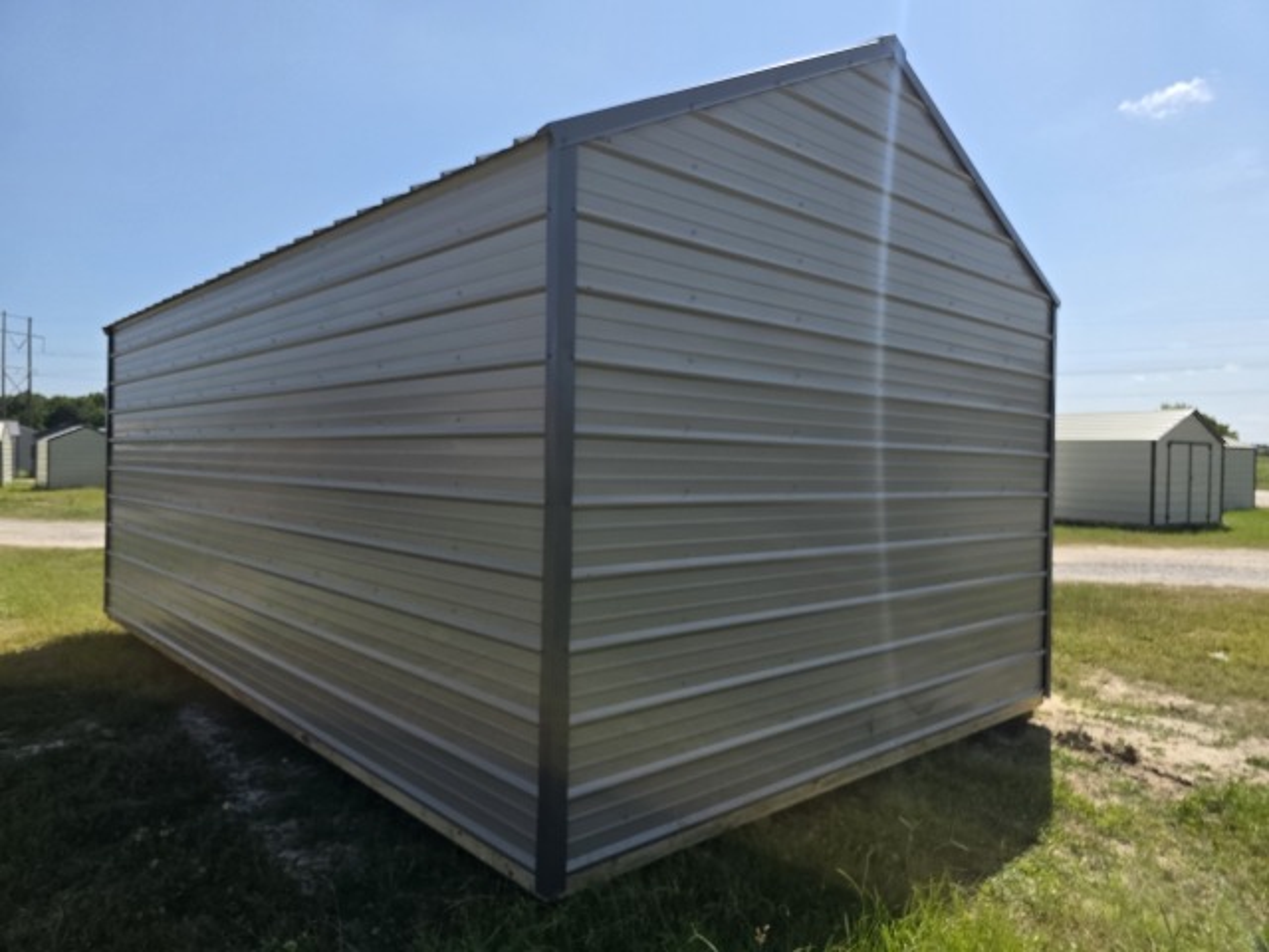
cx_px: 634
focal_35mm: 23
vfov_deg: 58.9
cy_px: 476
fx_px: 843
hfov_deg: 73.9
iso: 80
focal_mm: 6.3
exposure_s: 1/5778
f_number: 1.7
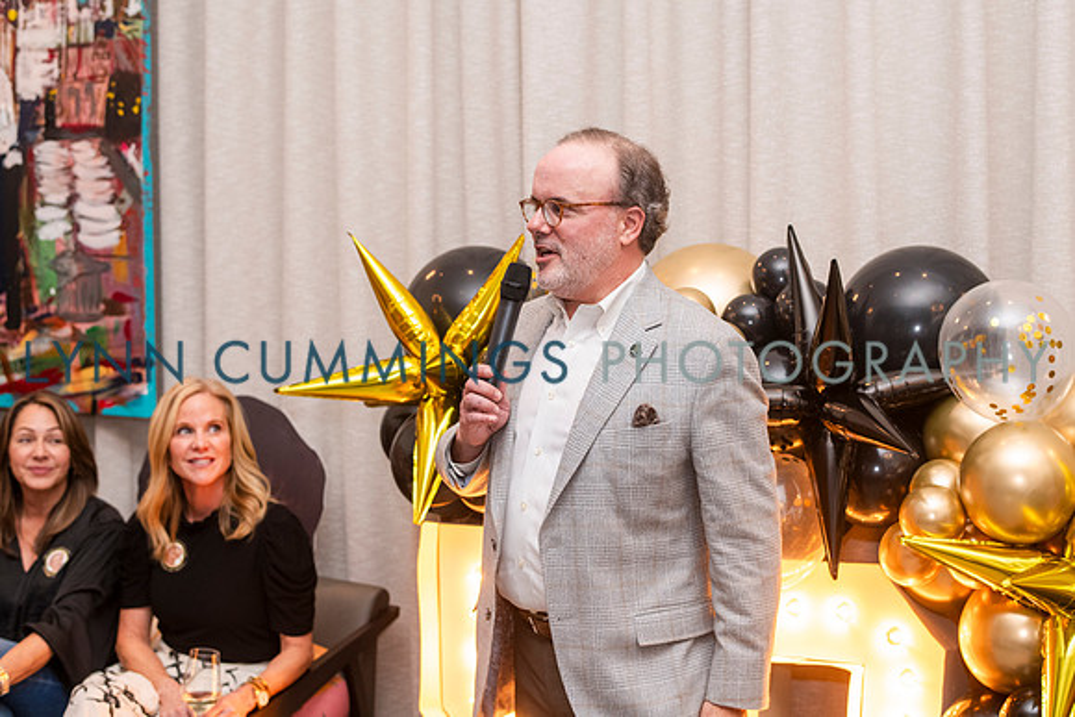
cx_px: 566
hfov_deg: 32.8
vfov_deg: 22.2
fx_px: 1824
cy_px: 340
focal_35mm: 61
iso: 1250
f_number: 4
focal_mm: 58
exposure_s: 1/125
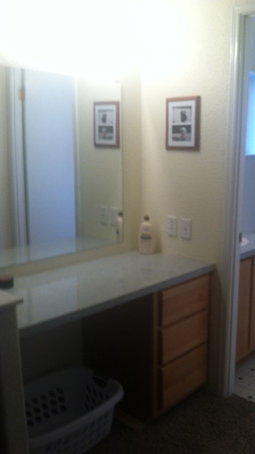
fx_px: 469
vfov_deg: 51.6
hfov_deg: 30.2
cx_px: 171
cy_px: 230
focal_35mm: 39
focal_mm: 3.85
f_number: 2.8
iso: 100
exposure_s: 1/17
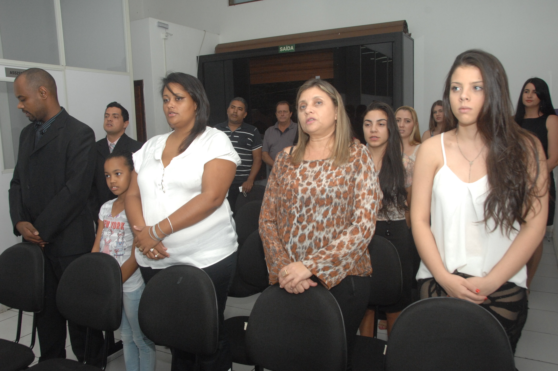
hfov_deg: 62.0
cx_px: 279
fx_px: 464
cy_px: 186
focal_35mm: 30
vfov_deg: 43.5
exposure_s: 1/250
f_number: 7.1
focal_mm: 20
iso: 800
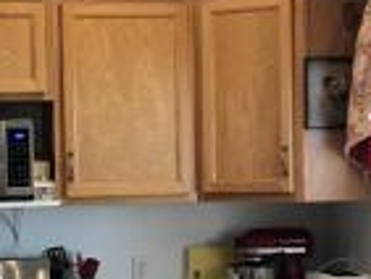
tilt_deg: -1.8
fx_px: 1362
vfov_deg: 11.6
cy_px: 237
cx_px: 105
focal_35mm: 127
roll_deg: +0.0
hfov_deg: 15.5
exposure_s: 1/24
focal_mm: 3.99
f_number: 1.8
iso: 40
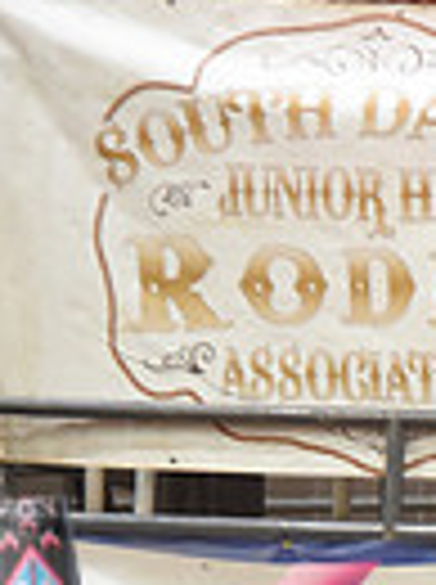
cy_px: 817
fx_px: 12654
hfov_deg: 2.0
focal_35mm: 751
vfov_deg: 2.6
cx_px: 827
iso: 4000
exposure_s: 1/400
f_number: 2.8
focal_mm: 175
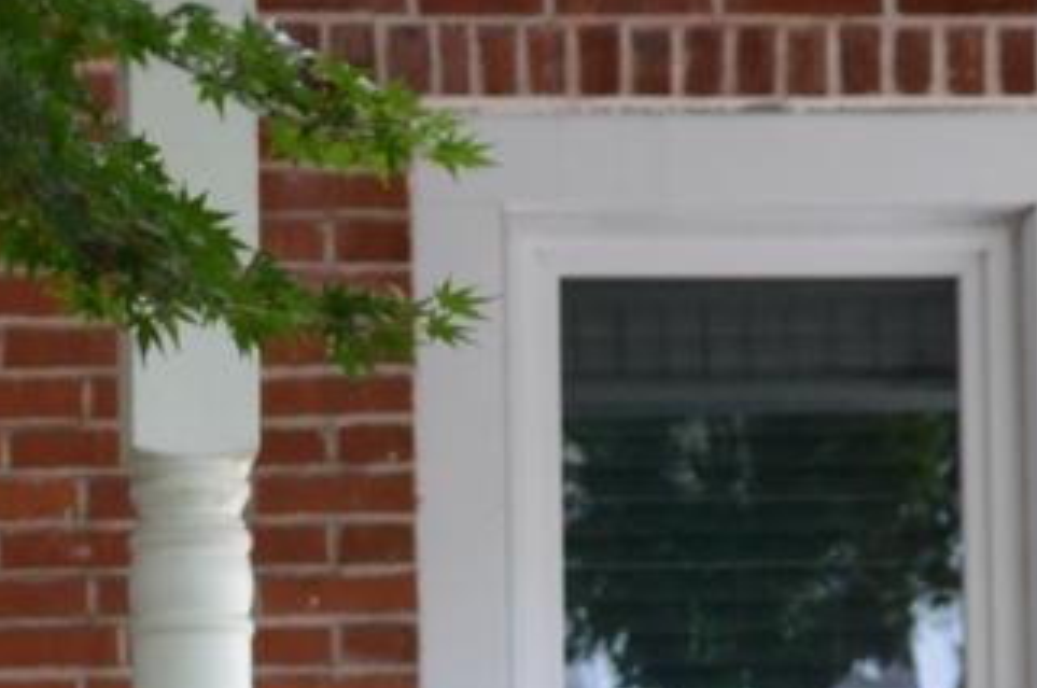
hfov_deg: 8.9
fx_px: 6615
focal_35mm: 230
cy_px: 1307
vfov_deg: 5.8
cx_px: -65
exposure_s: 1/60
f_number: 5.6
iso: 400
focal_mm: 24
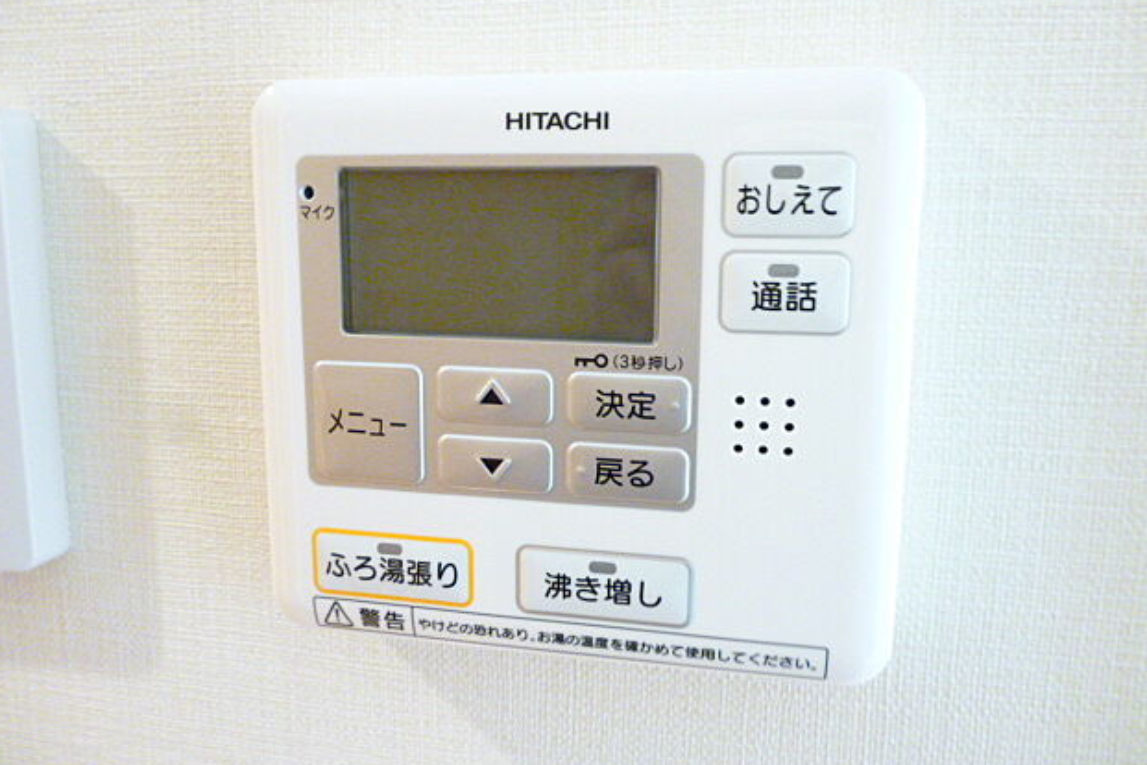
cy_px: 375
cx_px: 571
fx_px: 956
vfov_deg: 43.6
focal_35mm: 30
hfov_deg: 61.9
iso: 800
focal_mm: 5
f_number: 3.1
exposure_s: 1/13
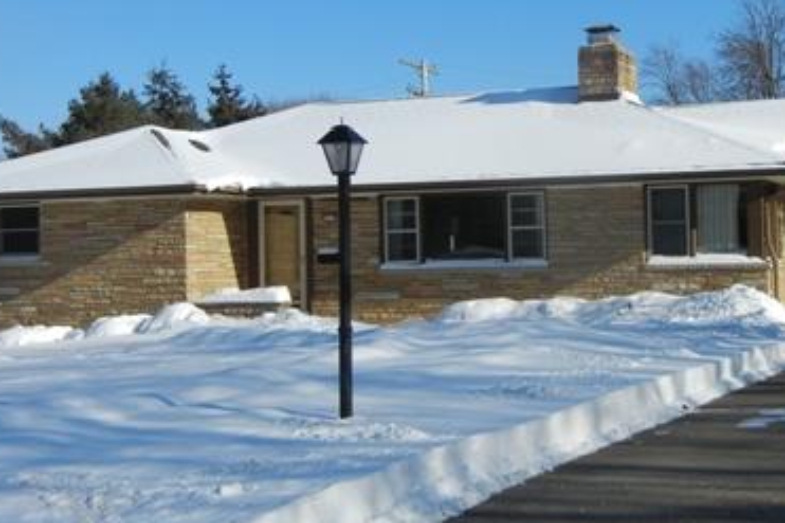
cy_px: 235
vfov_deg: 22.2
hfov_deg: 32.3
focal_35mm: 61
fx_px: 1329
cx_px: 578
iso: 160
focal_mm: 6.2
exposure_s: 1/565
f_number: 7.2
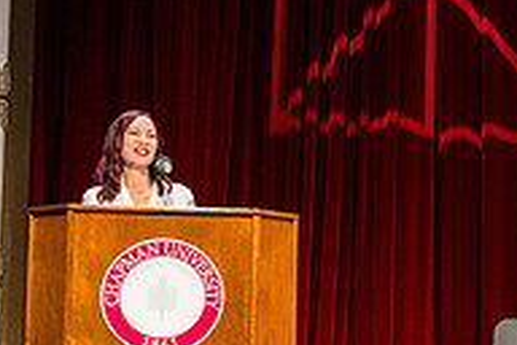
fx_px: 1537
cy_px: 249
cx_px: 692
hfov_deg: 17.7
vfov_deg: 12.8
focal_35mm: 107
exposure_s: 1/320
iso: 1250
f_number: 3.5
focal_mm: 35.4
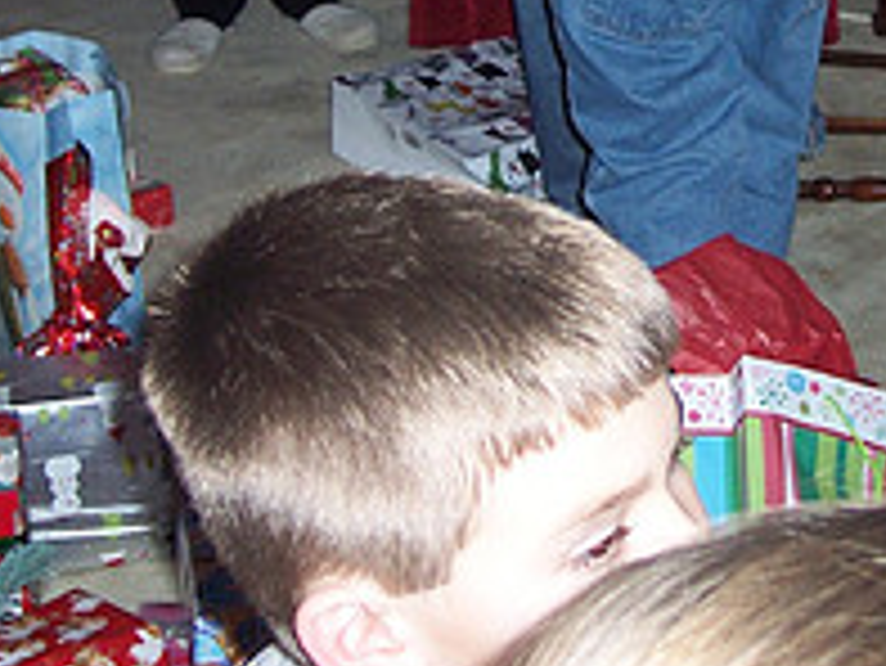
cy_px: -200
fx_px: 2945
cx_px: 702
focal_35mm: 115
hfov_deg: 17.0
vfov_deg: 12.5
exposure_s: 1/60
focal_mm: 8
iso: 100
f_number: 2.8
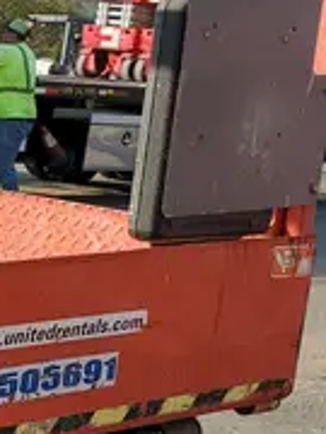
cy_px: 375
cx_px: -237
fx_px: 1331
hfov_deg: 12.8
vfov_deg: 18.3
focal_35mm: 106
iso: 50
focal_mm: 4.3
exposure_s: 1/907
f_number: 2.4
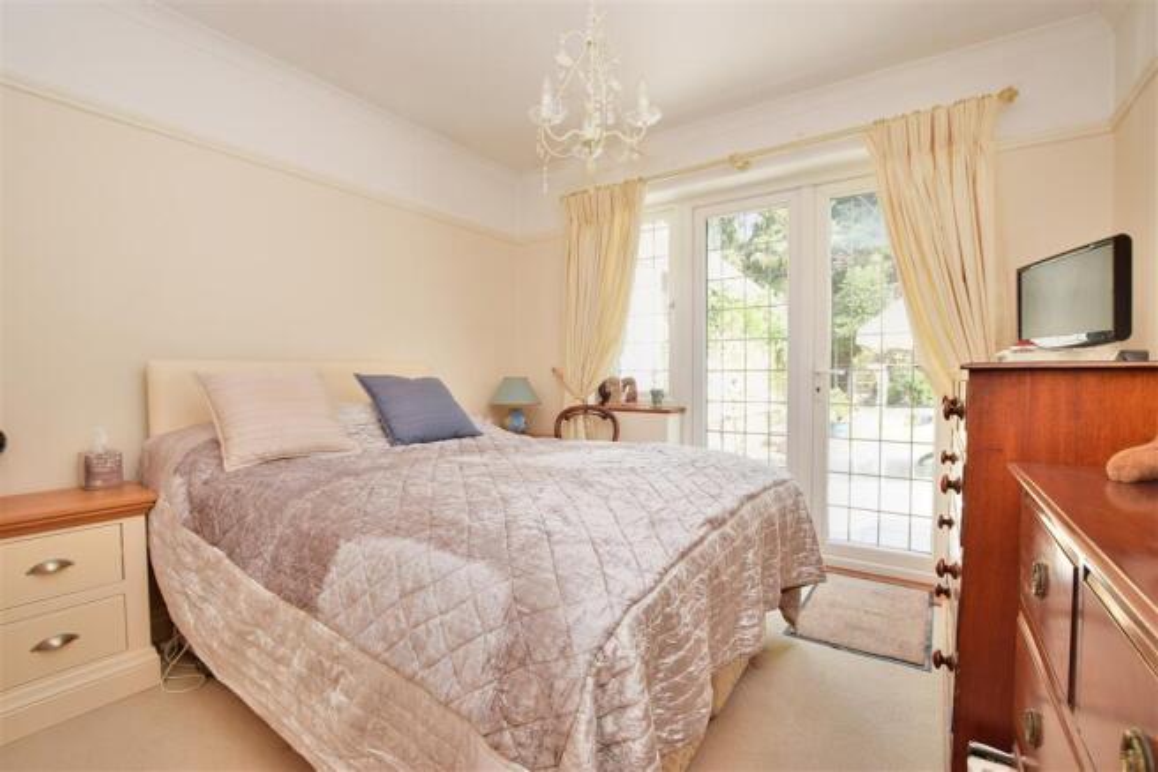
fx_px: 482
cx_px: 579
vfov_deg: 77.3
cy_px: 386
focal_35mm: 15
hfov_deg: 100.4
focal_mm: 10
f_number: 9
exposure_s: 1/100
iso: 250
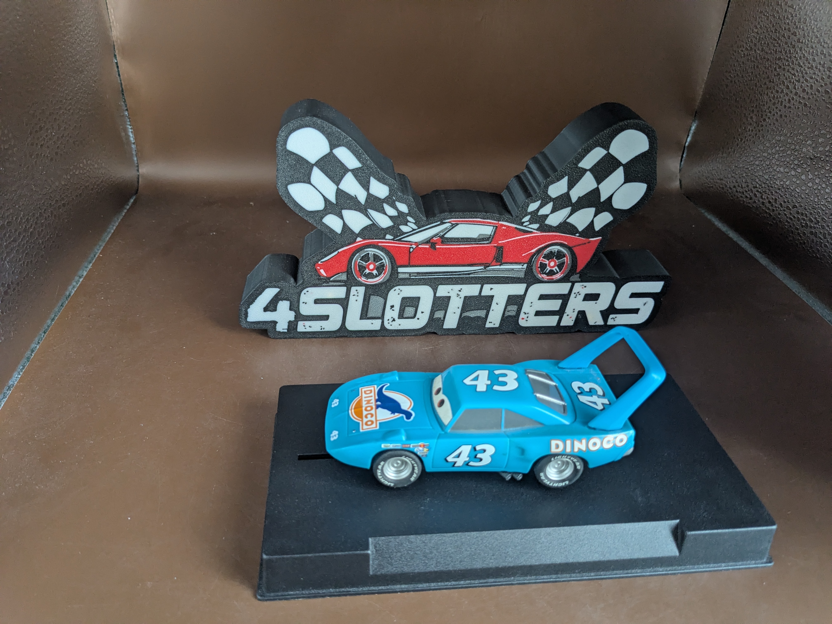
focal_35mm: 27
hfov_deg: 65.3
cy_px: 312
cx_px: 416
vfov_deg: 51.4
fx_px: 649
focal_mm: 4.38
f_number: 1.73
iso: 218
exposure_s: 1/99.9
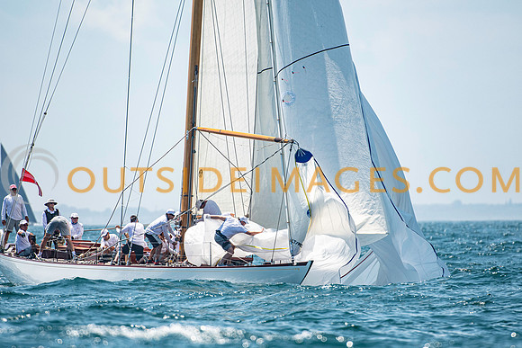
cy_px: 174
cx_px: 261
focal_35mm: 607
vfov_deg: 2.3
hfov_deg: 3.4
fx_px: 8809
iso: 400
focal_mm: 400
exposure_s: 1/3200
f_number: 5
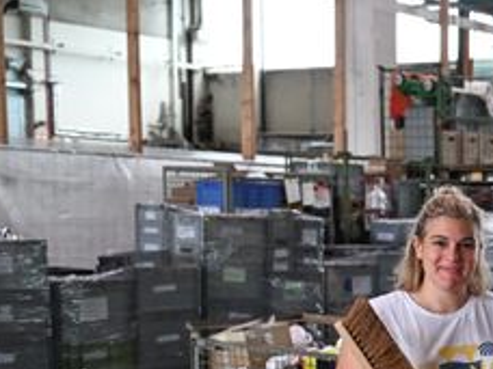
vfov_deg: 16.8
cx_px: 611
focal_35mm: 85
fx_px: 1211
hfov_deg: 21.2
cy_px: 409
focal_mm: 35
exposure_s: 1/60
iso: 1250
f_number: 4
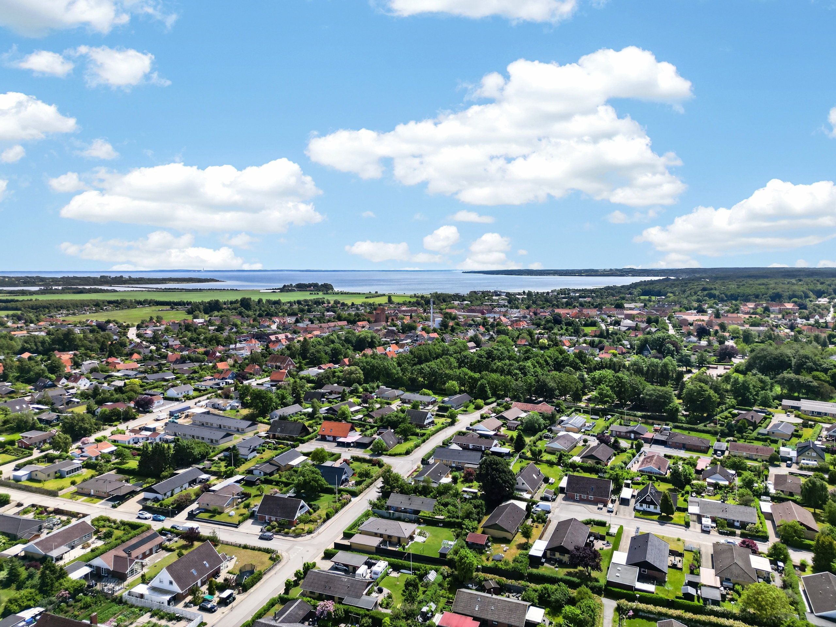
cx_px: 418
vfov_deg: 56.8
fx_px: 580
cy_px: 314
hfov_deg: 71.6
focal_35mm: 24
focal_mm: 6.7
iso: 100
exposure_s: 1/4000
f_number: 1.7
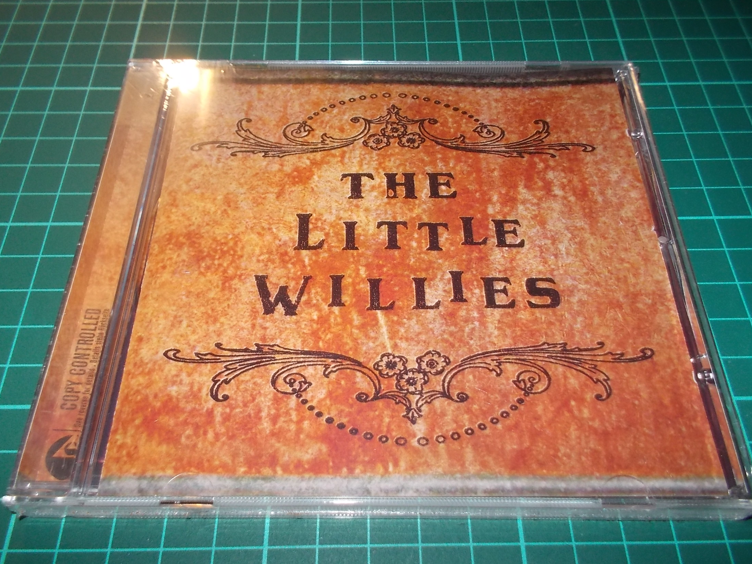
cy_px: 288
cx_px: 375
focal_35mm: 30
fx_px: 652
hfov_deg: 60.0
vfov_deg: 46.8
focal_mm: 4.1
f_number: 3.3
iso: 200
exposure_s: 1/30
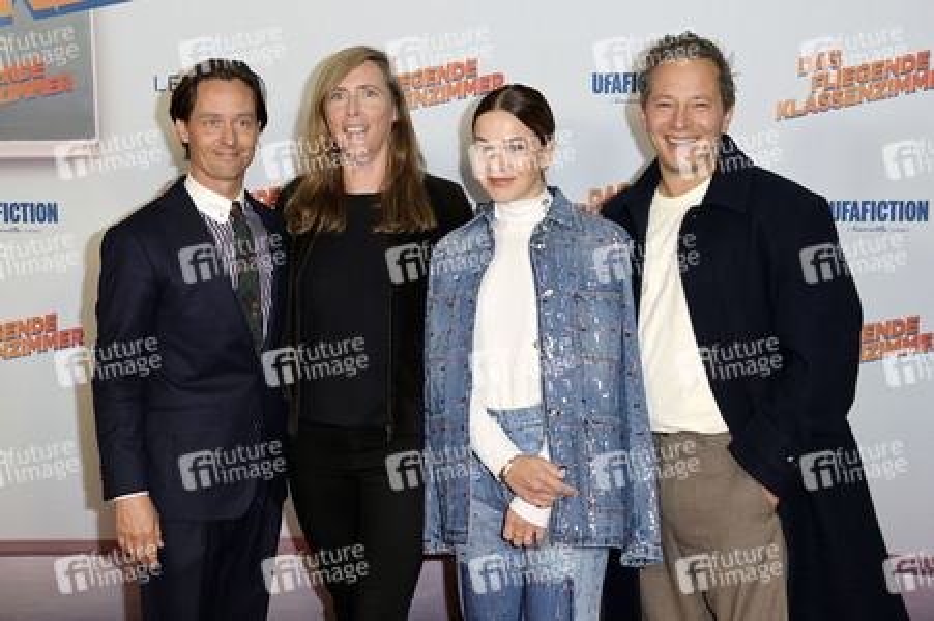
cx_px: 467
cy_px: 310
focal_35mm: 50
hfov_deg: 39.6
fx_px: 1296
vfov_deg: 27.0
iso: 640
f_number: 5.6
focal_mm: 50
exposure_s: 1/250
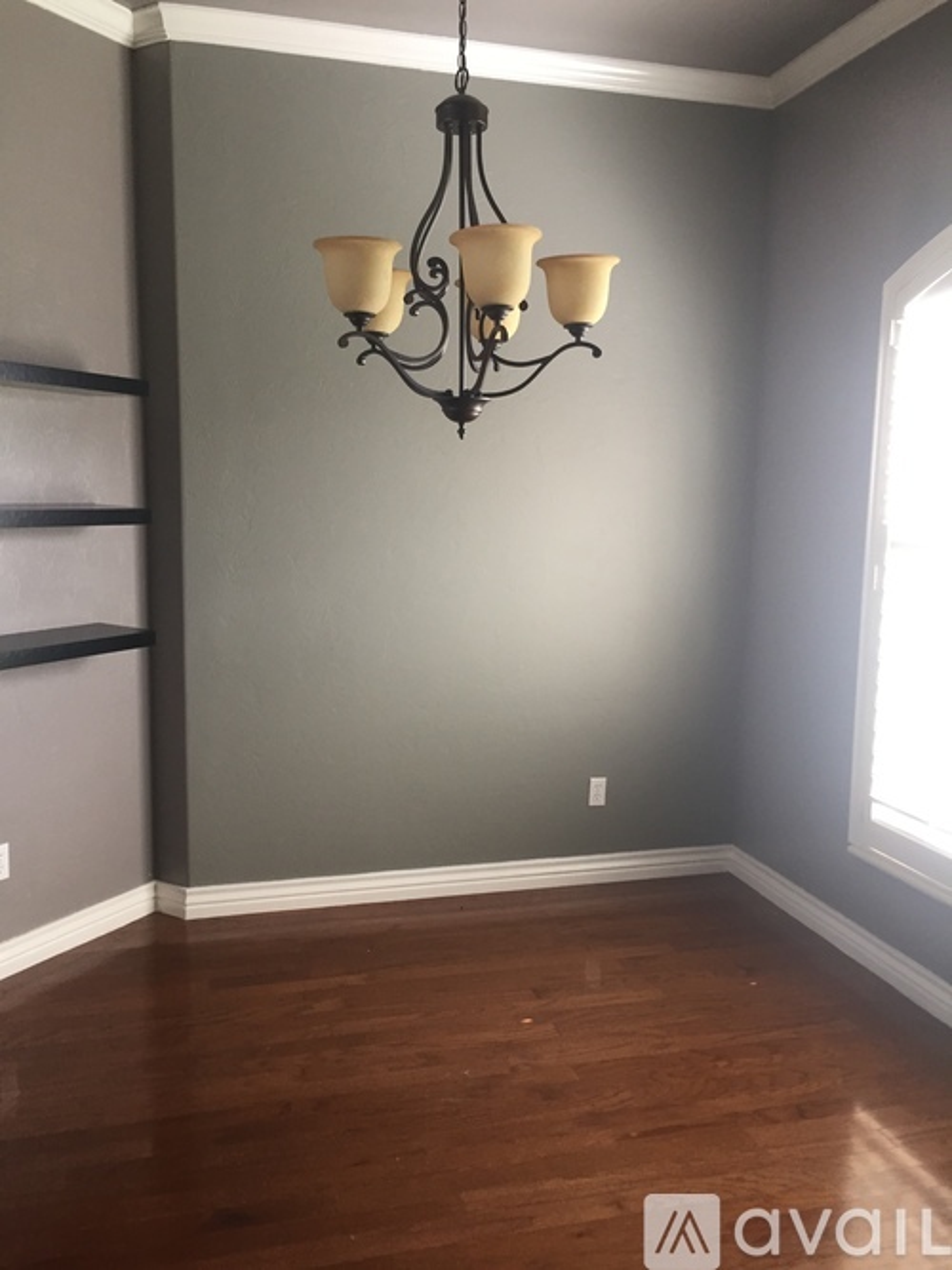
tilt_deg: -9.4
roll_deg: -0.3
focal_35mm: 29
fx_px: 1064
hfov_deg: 48.2
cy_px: 635
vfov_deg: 61.7
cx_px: 476
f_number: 2.2
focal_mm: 4.15
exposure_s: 1/30
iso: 50
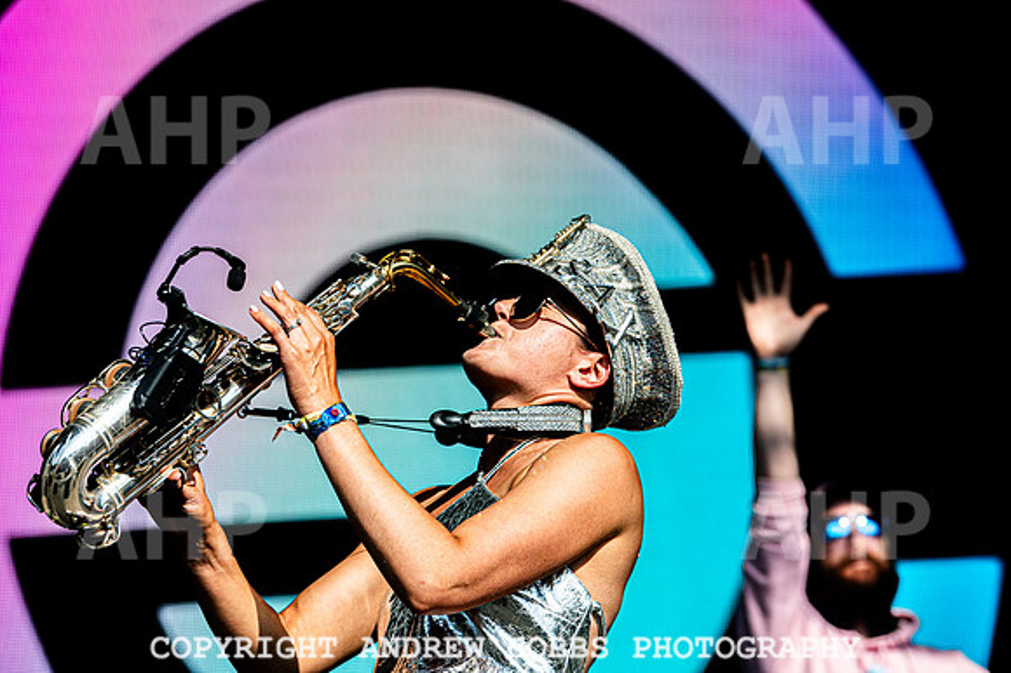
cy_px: 316
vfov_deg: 7.6
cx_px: 506
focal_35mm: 181
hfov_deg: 11.4
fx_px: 5071
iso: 200
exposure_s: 1/2000
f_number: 4.5
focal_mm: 170
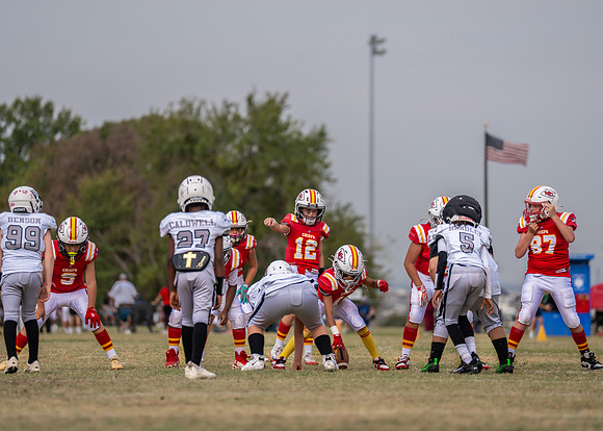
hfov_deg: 8.0
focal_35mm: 252
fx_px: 4315
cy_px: 189
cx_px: 306
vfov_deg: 5.7
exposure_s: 1/2000
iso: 160
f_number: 2.8
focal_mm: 200
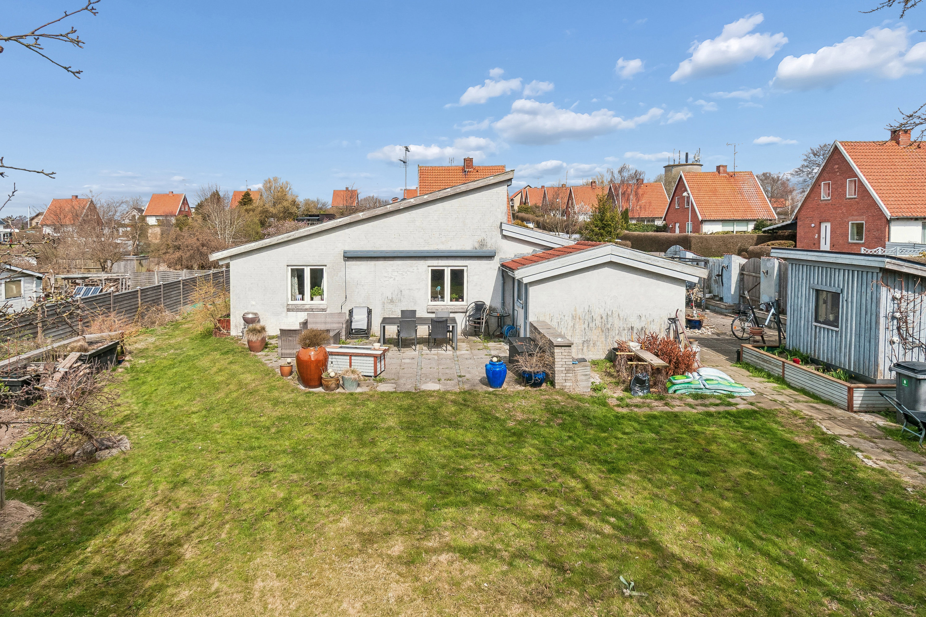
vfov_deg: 67.4
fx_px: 463
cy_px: 308
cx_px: 463
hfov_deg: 90.0
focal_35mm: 18
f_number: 10
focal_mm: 12
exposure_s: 1/500
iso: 200
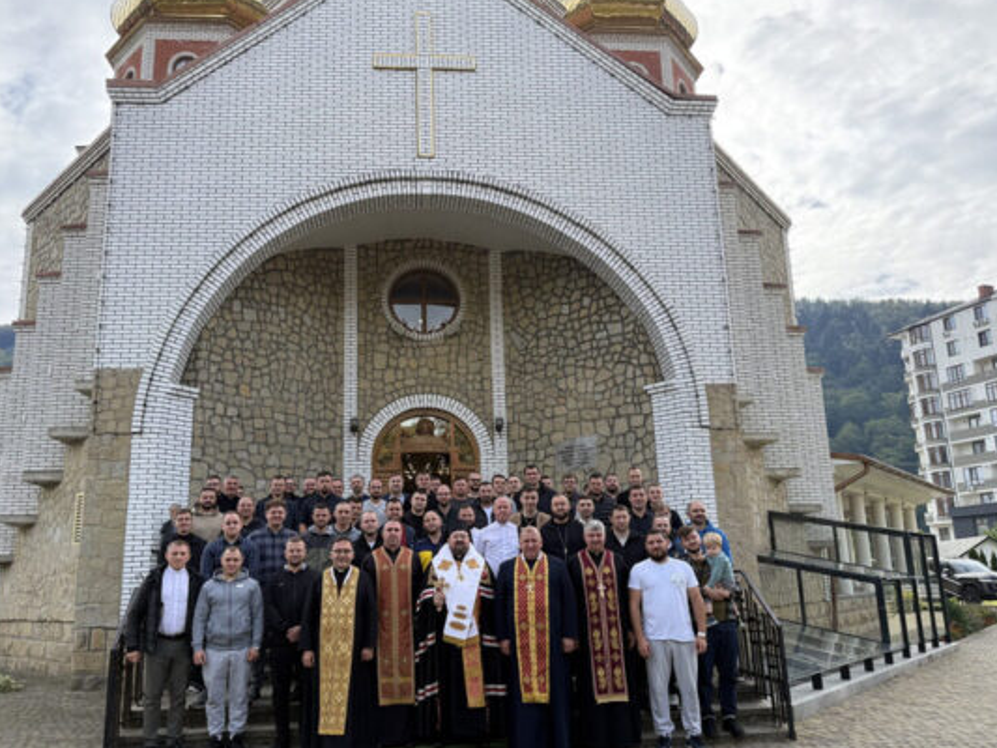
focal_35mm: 27
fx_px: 778
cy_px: 410
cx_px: 468
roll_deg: +1.8
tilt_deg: +14.8
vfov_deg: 51.3
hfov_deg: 65.3
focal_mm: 6.76
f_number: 1.78
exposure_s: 1/1812
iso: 100
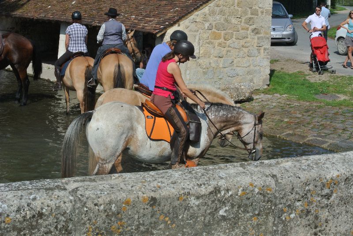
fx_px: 815
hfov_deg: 24.5
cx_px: 176
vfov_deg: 16.5
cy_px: 118
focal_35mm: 83
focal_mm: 30.9
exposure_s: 1/100
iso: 100
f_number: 14
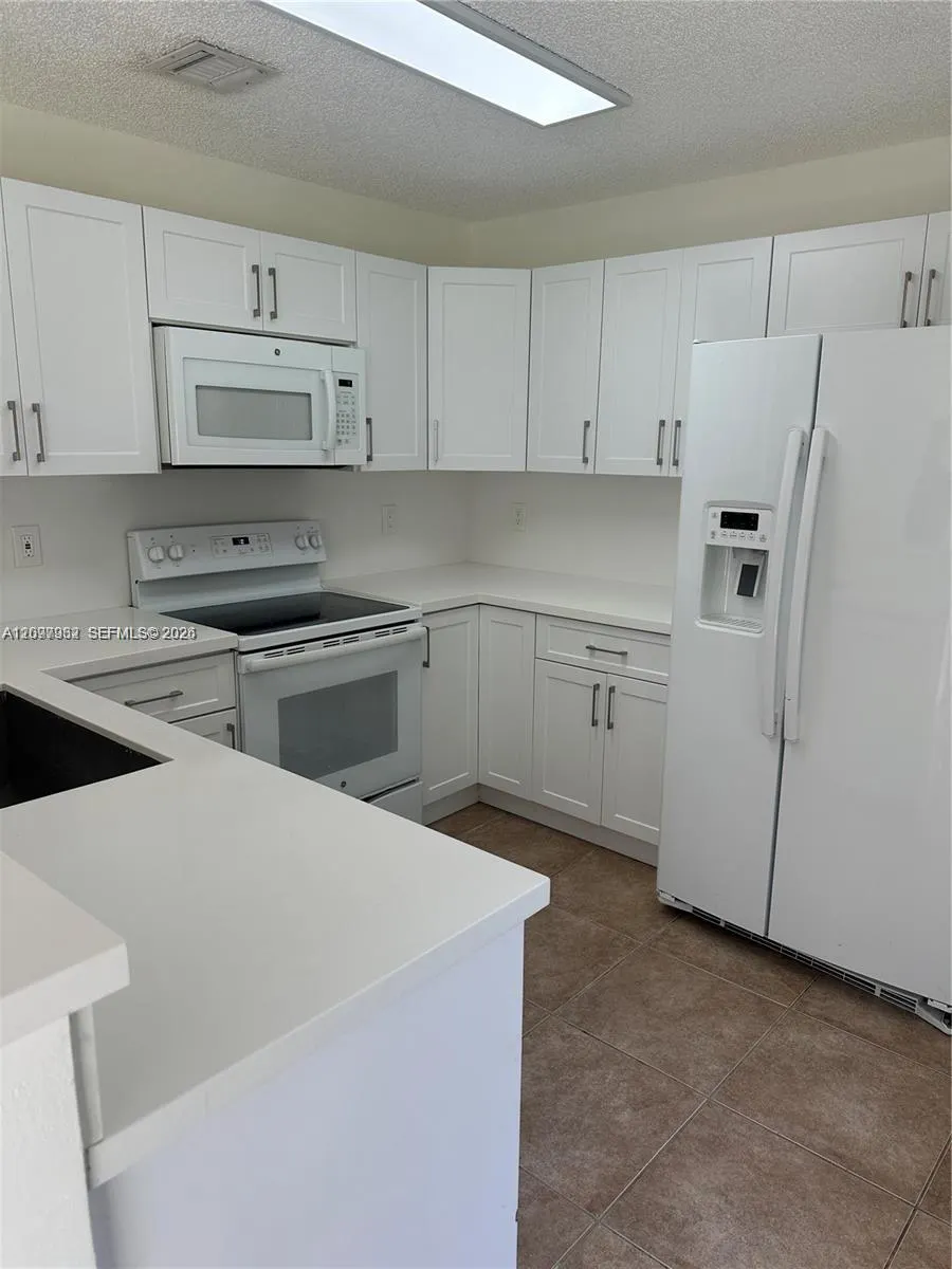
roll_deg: -1.7
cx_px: 476
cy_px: 634
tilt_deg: -7.8
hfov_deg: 56.8
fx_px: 880
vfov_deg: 71.6
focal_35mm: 24
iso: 80
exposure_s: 1/390
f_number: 1.78
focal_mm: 6.86
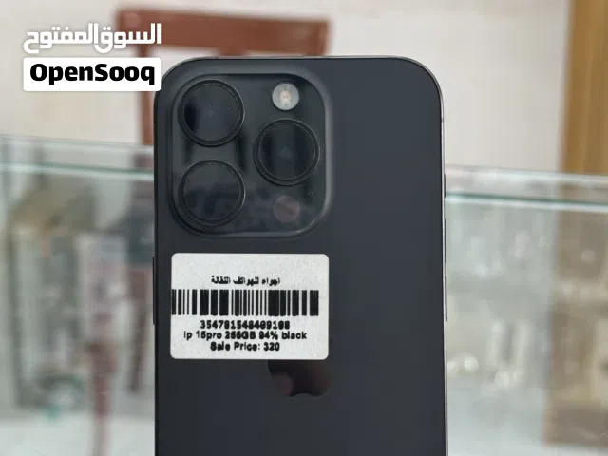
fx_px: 843
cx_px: 304
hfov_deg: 39.7
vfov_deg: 30.3
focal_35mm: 48
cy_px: 228
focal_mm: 6.76
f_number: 1.78
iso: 50
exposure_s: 1/100
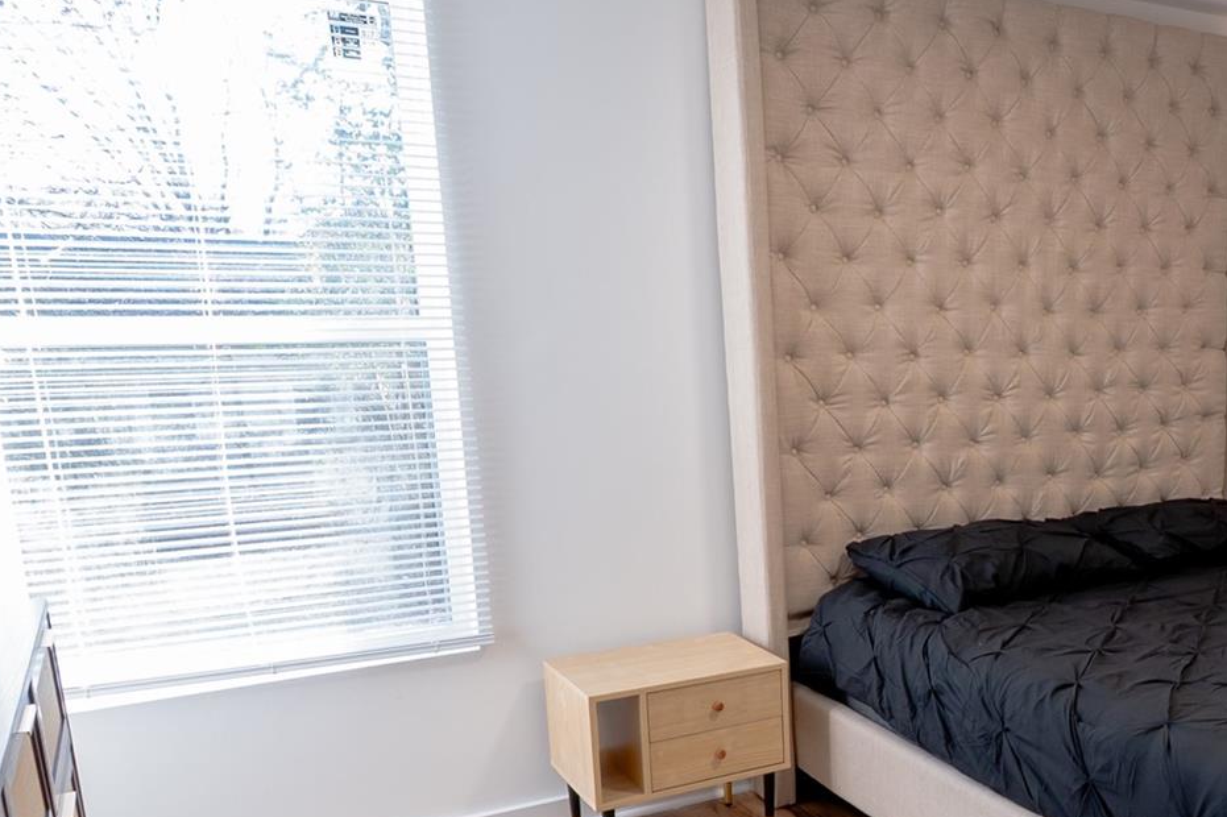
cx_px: 958
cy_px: 577
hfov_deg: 53.9
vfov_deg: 39.2
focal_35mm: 33
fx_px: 1124
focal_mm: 10
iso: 50
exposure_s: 1/2
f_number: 11
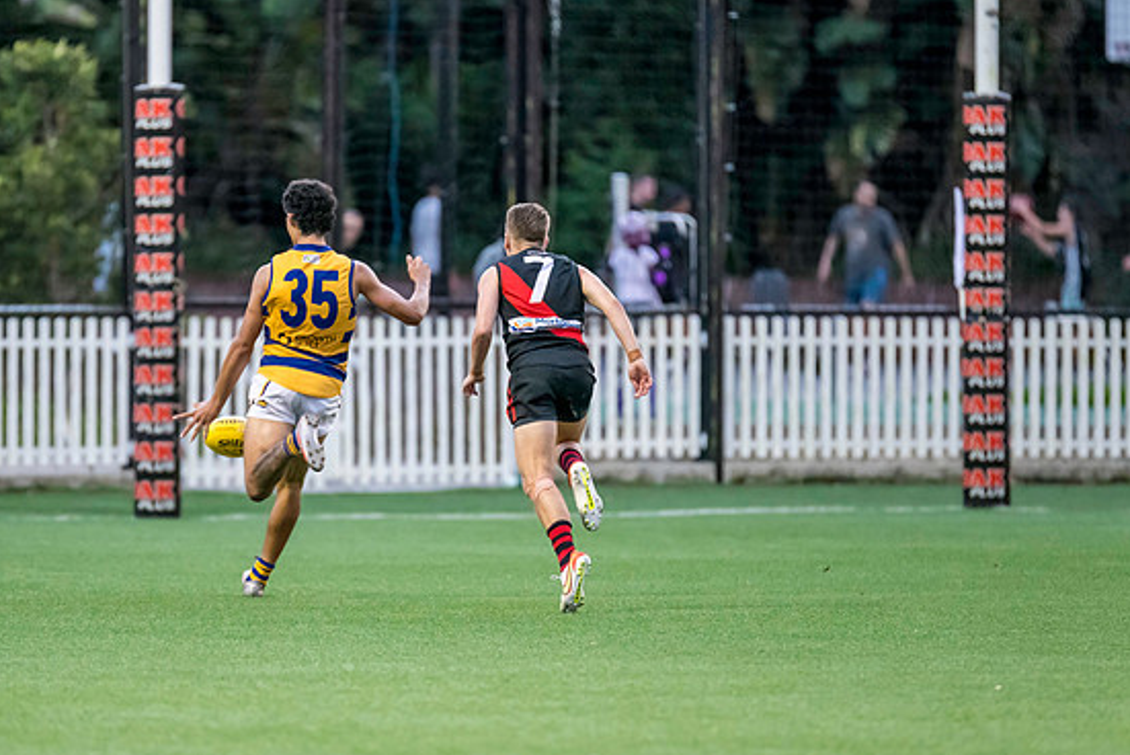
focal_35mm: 467
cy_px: 361
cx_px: 418
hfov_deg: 4.4
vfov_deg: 2.9
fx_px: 14666
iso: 3200
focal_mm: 300
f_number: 2.8
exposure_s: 1/1000
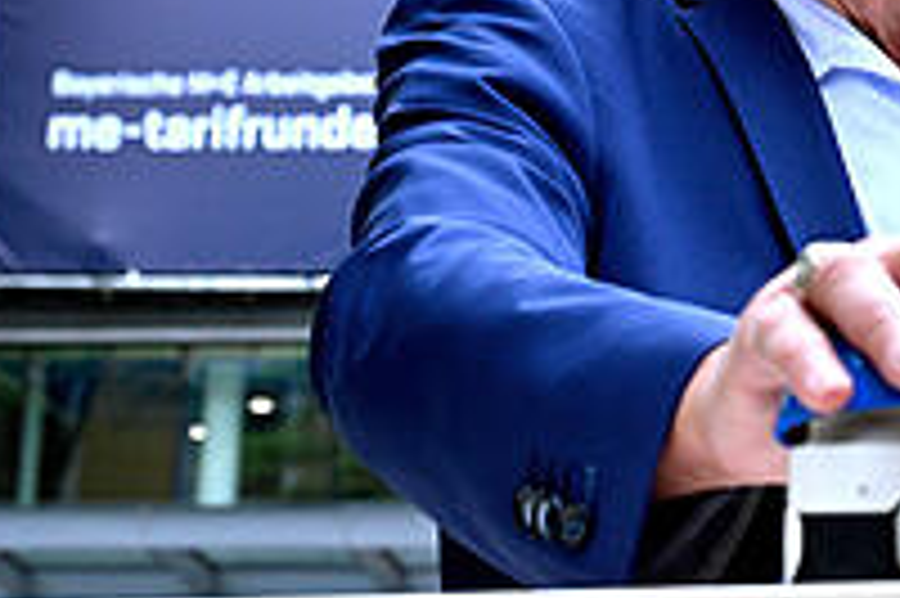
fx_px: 3347
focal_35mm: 134
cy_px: -238
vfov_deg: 10.0
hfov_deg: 15.0
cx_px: 911
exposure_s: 1/250
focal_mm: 44
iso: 640
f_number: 5.6
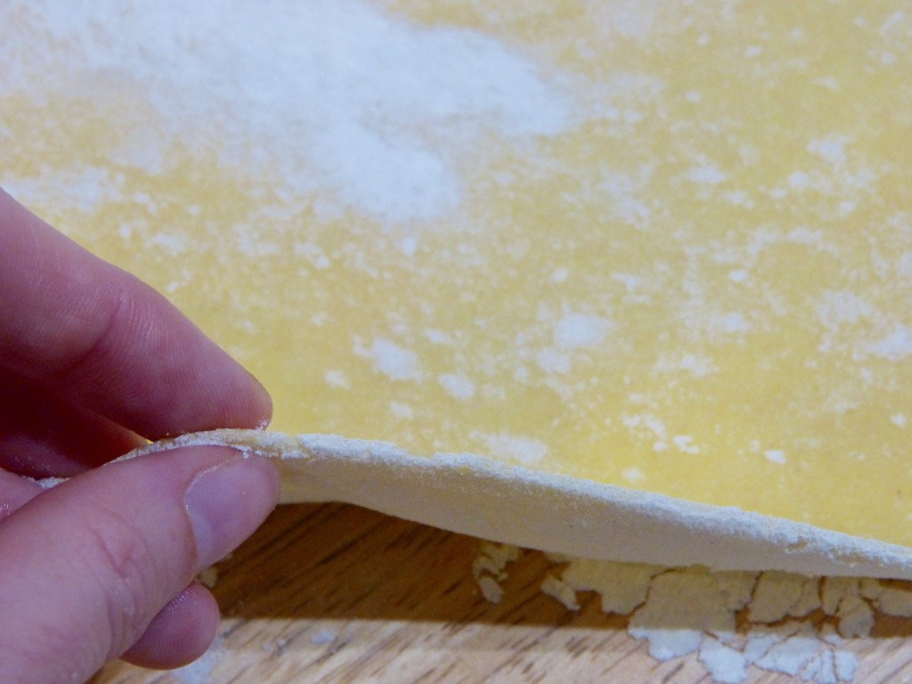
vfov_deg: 16.1
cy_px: 342
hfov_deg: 21.3
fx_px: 2424
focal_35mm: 92
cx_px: 456
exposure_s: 1/50
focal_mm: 15.5
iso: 400
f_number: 3.4
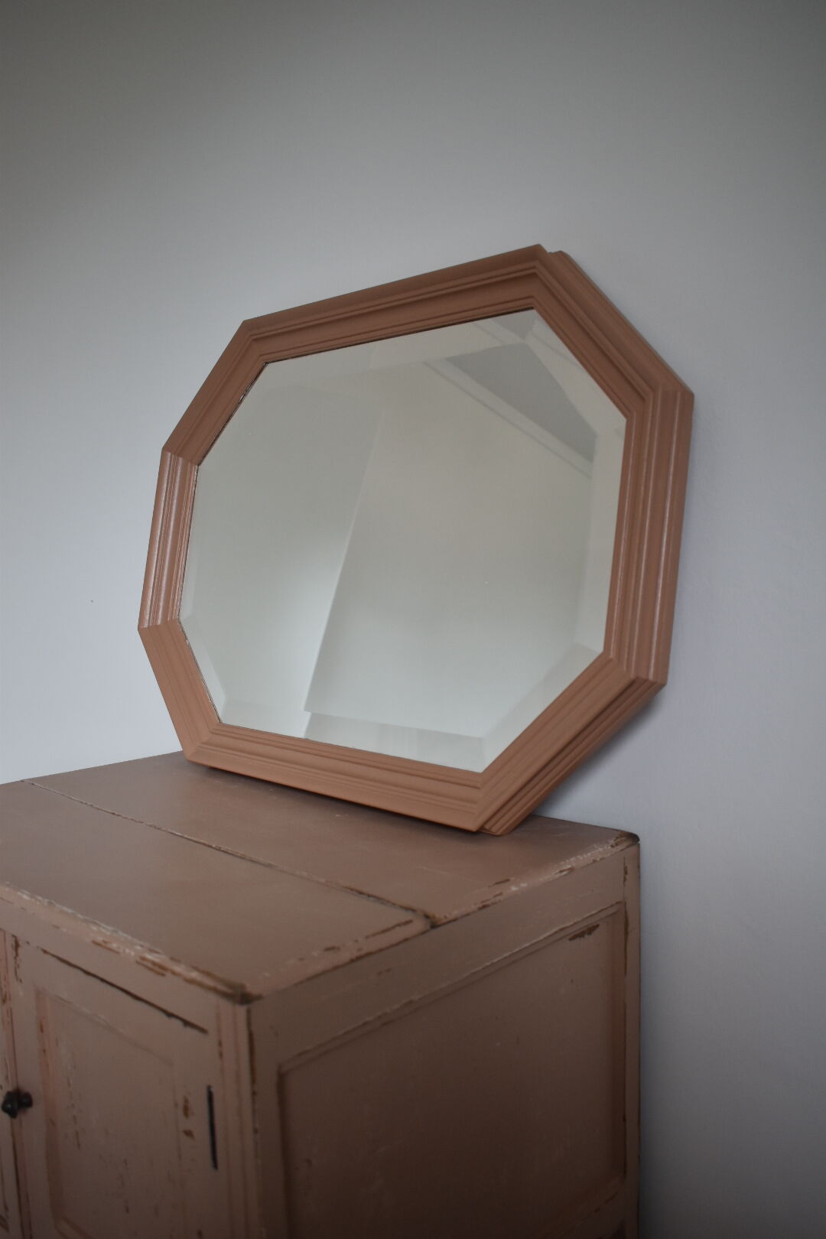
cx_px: 413
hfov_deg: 41.7
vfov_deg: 59.5
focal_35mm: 32
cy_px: 620
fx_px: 1084
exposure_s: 1/250
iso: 720
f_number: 3.8
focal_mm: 21
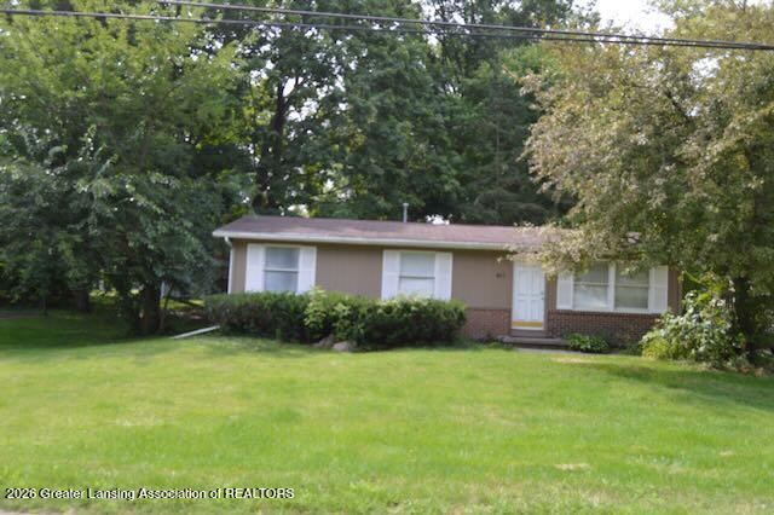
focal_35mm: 30
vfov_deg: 43.6
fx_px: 645
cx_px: 387
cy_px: 258
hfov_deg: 62.0
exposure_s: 1/125
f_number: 5.6
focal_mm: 20
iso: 110
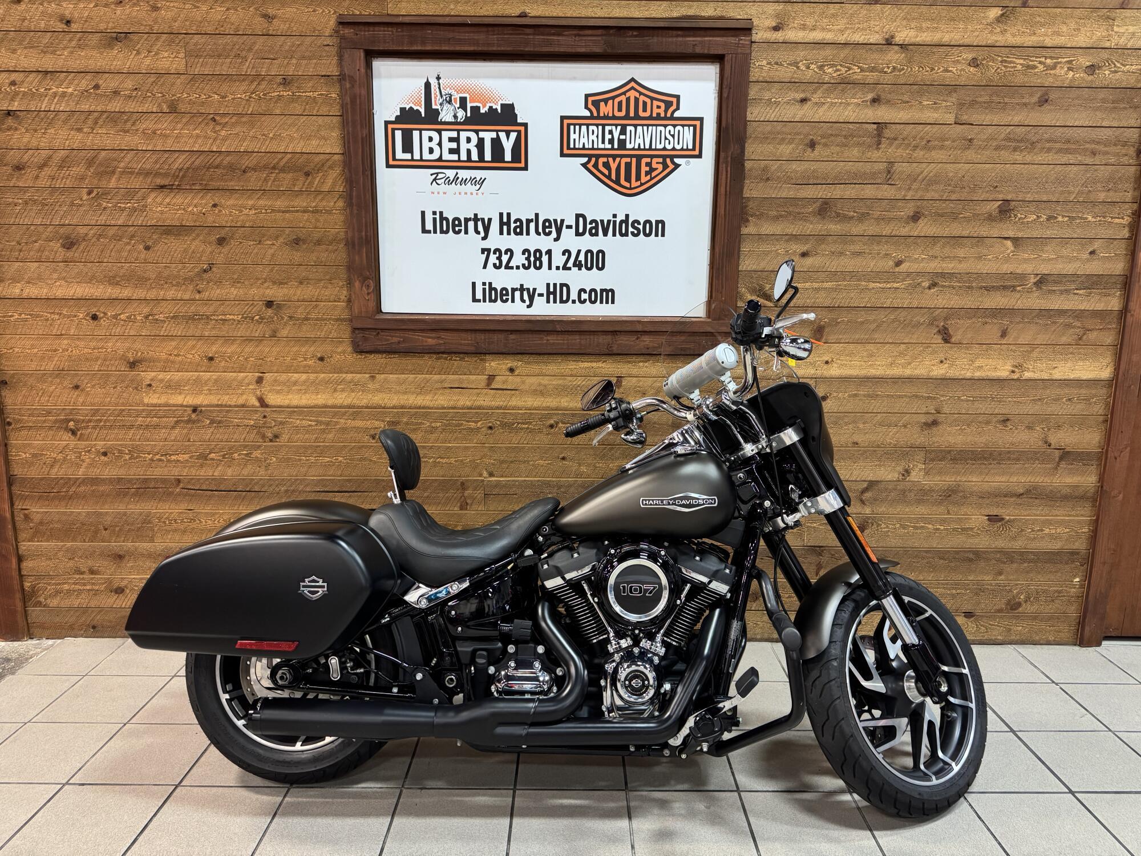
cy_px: 428
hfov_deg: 71.6
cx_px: 570
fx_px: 791
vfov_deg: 56.8
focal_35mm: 24
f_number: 1.78
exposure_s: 1/60
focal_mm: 6.76
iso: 320
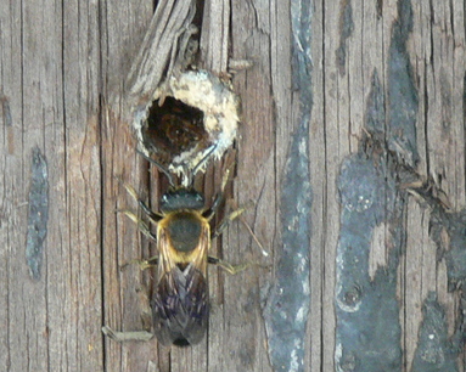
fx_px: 12020
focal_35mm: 872
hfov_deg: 2.2
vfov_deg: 1.8
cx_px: 193
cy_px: 270
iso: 200
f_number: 3.6
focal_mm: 53.2
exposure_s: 1/20
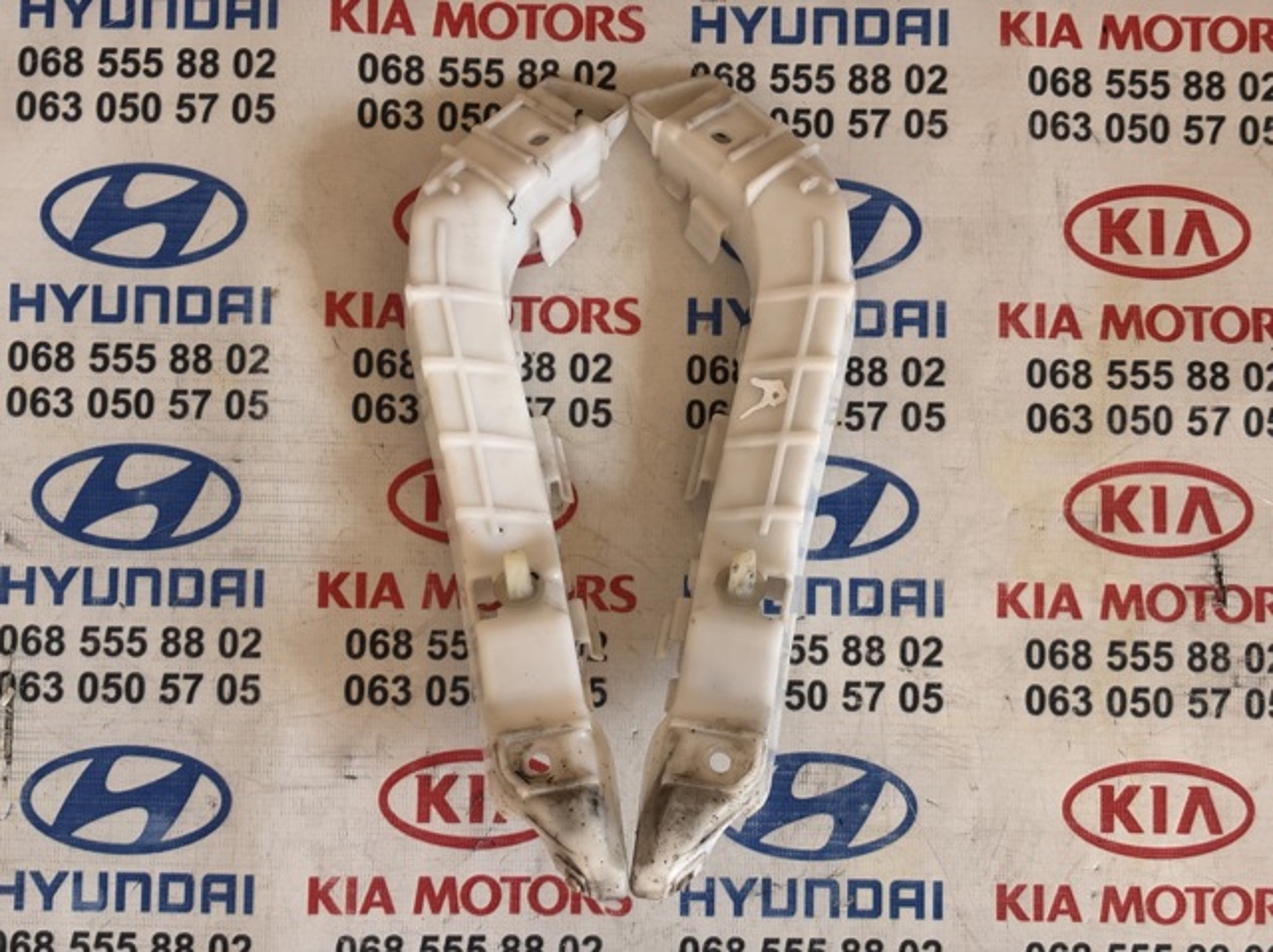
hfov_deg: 36.8
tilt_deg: -85.5
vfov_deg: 28.0
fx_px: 1911
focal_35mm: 52
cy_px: 476
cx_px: 636
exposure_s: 1/82
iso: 50
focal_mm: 5.96
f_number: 1.6
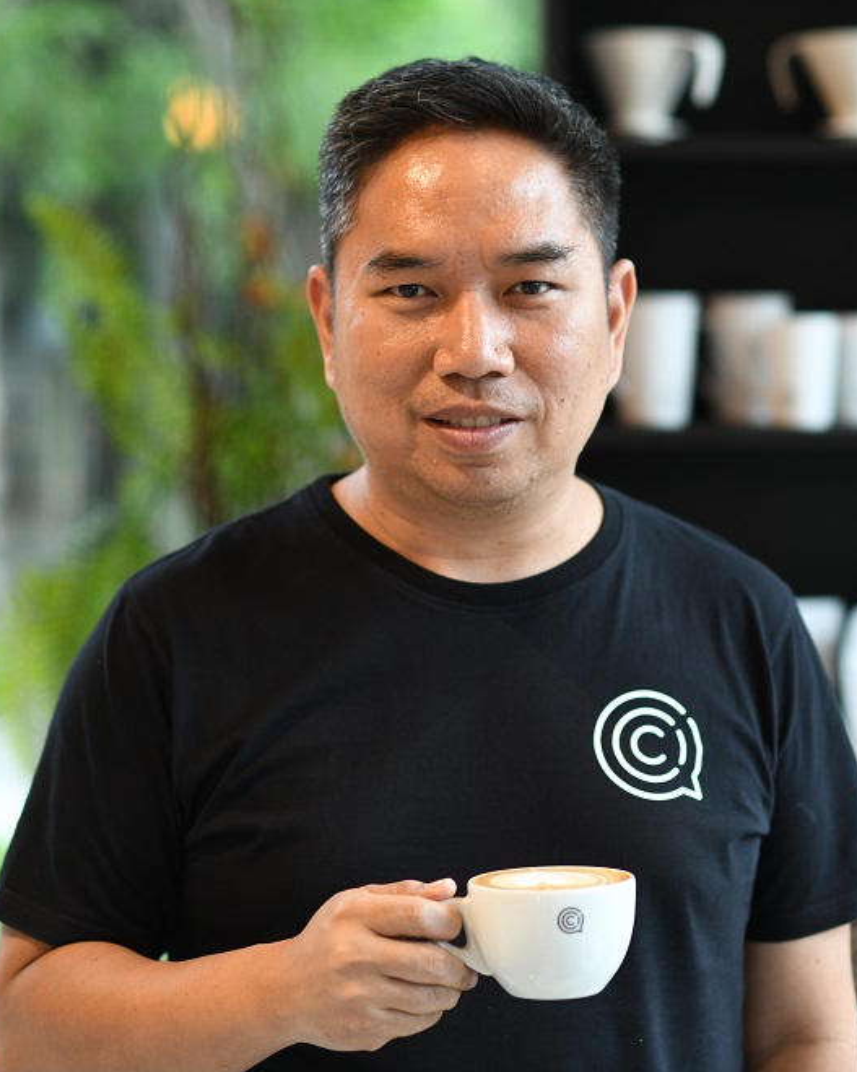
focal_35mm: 121
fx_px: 3837
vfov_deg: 15.9
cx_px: 585
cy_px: 535
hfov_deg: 12.7
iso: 640
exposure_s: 1/200
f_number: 2.8
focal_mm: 85
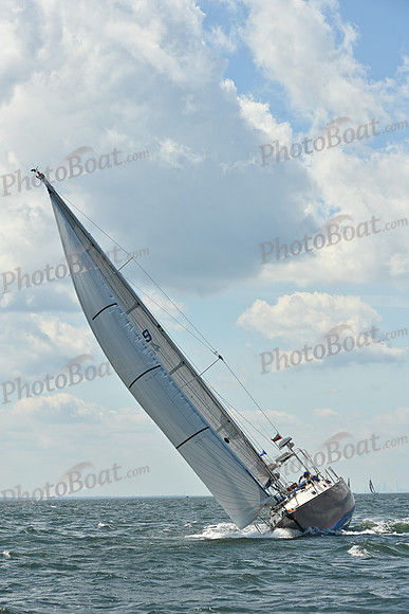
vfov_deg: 18.6
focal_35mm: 110
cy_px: 307
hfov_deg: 12.5
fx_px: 1873
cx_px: 204
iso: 250
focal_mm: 110
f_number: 10
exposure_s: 1/1250
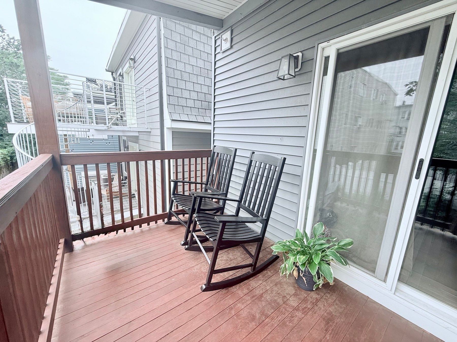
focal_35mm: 14
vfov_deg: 85.7
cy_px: 171
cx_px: 228
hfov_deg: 102.1
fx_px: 185
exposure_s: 1/138
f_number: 2.2
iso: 50
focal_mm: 2.22
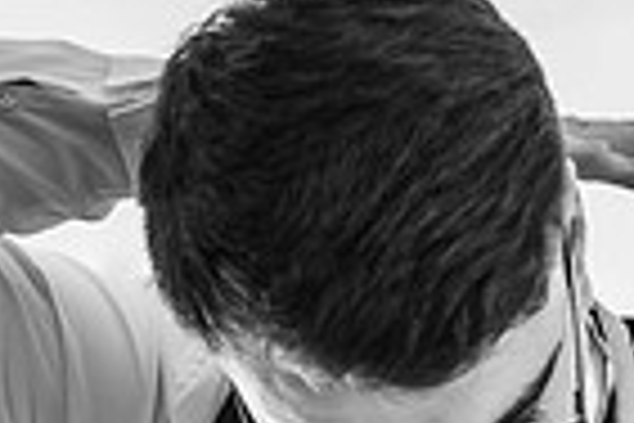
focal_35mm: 144
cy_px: 760
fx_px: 2536
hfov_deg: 14.2
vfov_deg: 9.1
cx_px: 387
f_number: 2
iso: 140
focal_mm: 35
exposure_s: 1/200
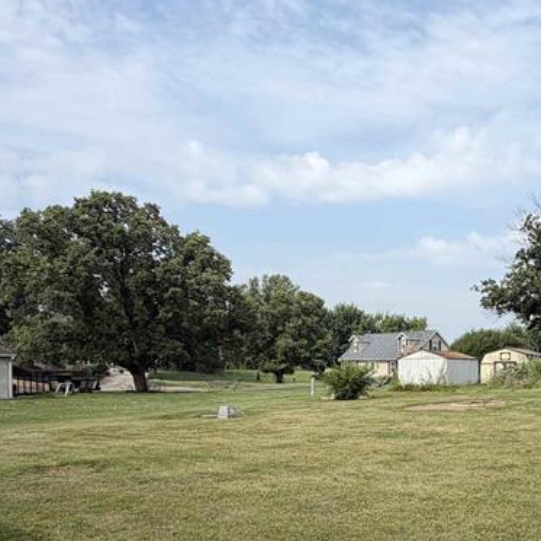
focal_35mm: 34
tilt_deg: -1.1
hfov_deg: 45.3
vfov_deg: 47.3
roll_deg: -0.6
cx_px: 454
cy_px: 381
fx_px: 601
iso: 20
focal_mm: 2.22
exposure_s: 1/830
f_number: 2.2
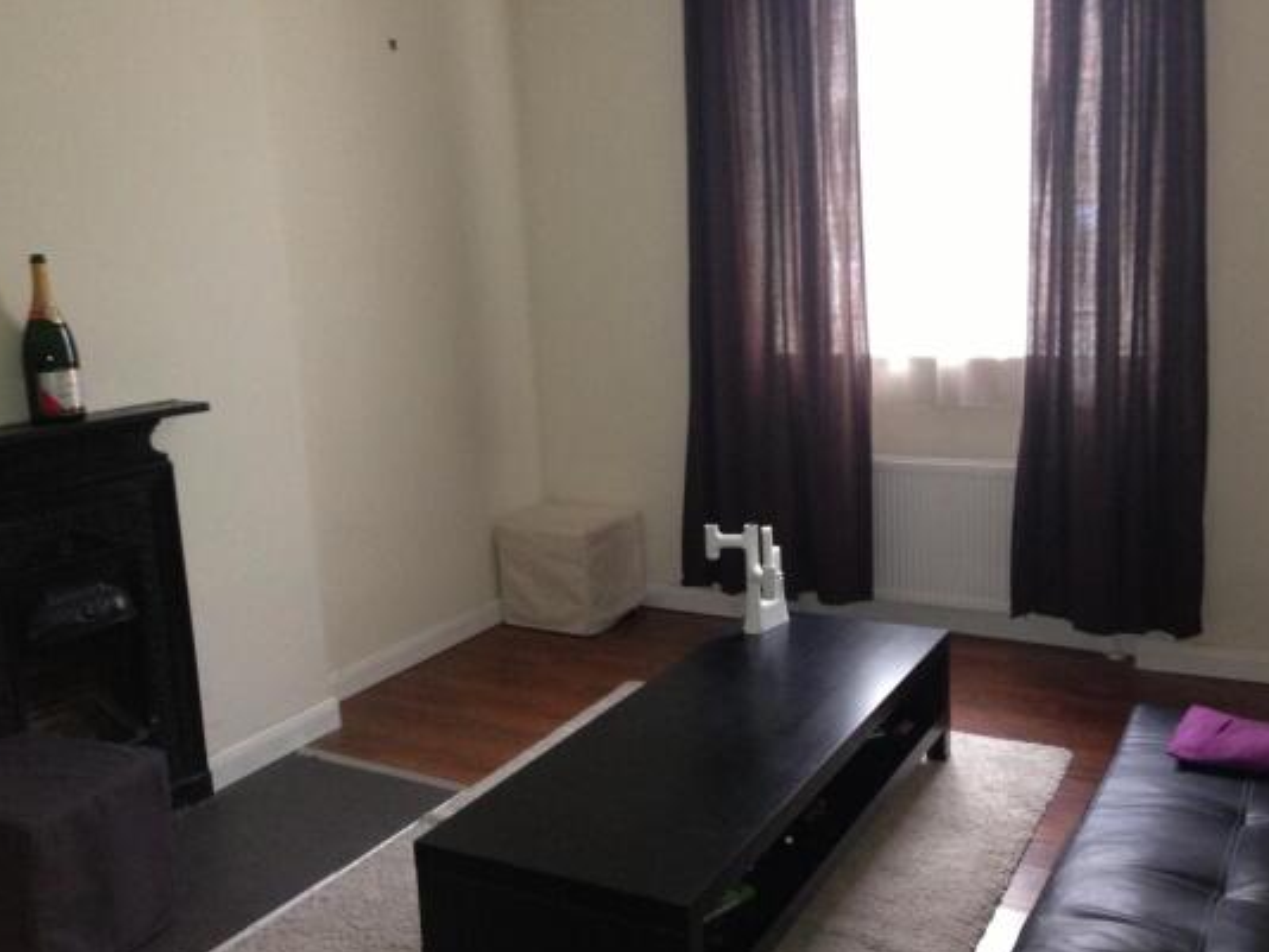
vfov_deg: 39.7
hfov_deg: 51.3
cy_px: 459
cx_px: 655
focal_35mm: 36
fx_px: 1320
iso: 320
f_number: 2.4
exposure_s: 1/20
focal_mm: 4.13
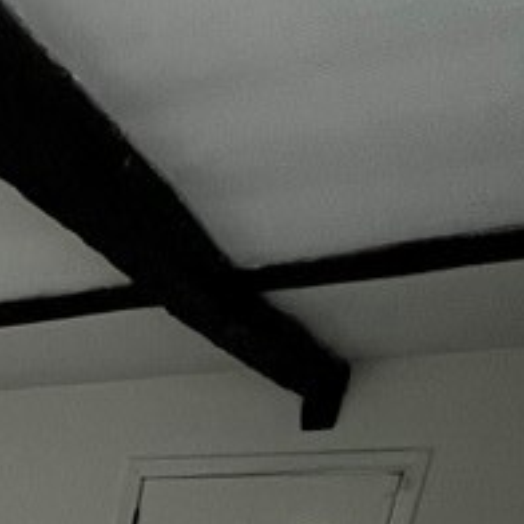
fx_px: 1028
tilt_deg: -26.7
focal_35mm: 60
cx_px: -323
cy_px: 1107
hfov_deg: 22.0
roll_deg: -2.1
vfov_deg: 17.6
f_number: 1.8
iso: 320
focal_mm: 1.57
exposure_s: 1/60
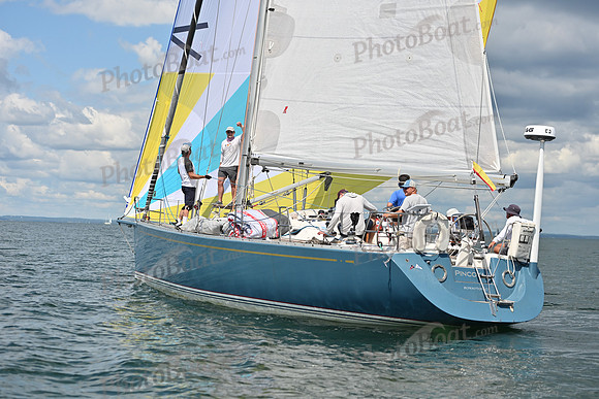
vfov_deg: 19.5
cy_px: 200
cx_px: 300
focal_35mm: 70
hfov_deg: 28.8
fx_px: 1165
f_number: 3.5
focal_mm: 70
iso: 250
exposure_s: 1/2500
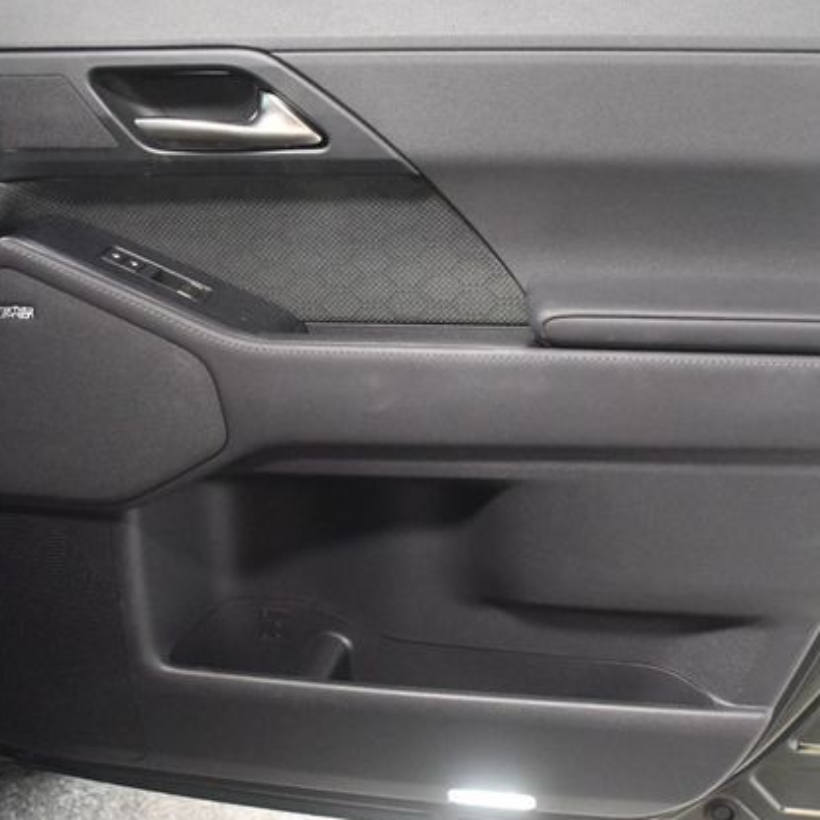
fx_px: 1152
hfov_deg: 39.1
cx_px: 458
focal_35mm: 43
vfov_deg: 39.2
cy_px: 411
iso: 8000
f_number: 3.5
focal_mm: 22
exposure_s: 1/60
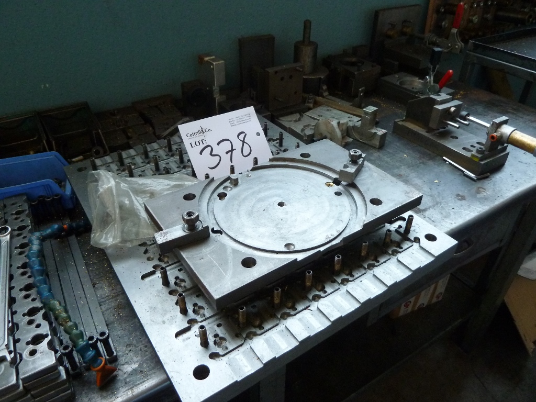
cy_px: 201
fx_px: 387
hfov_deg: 69.4
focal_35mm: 25
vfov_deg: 54.9
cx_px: 268
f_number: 3.3
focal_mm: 4.1
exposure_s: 1/30
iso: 400
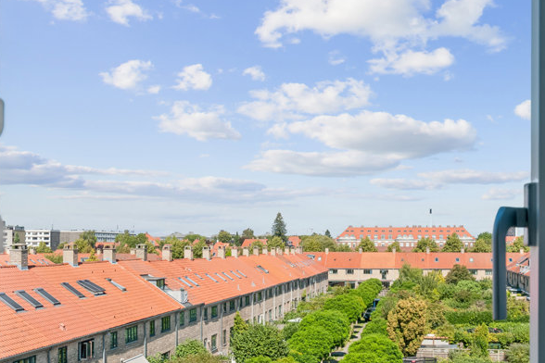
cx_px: 328
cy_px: 241
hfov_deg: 40.2
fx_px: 742
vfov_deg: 27.4
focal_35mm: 49
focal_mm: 24
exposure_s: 1/400
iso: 200
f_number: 10
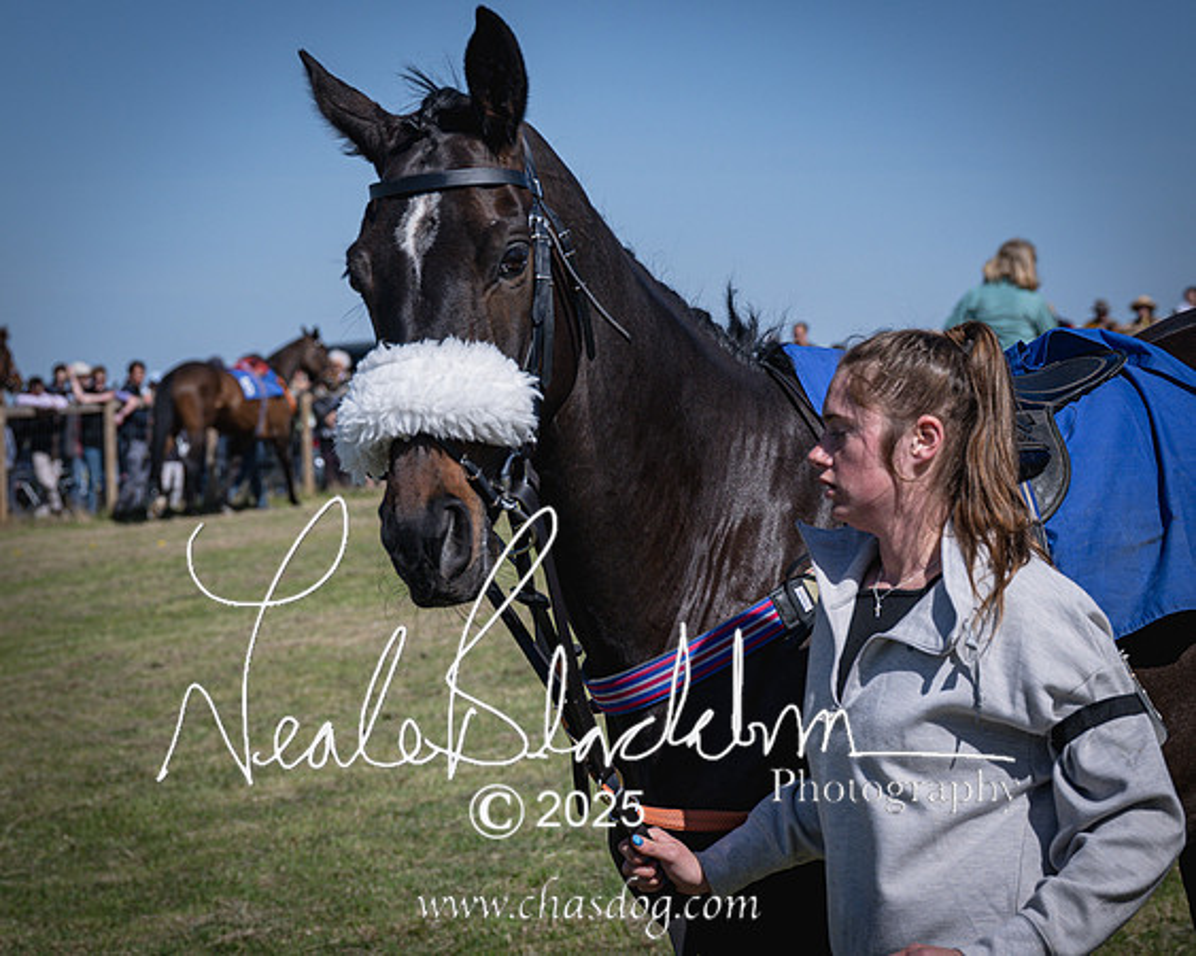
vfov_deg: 12.5
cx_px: 457
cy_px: 472
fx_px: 4361
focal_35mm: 123
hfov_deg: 15.6
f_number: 5.6
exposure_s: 1/2000
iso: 180
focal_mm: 70
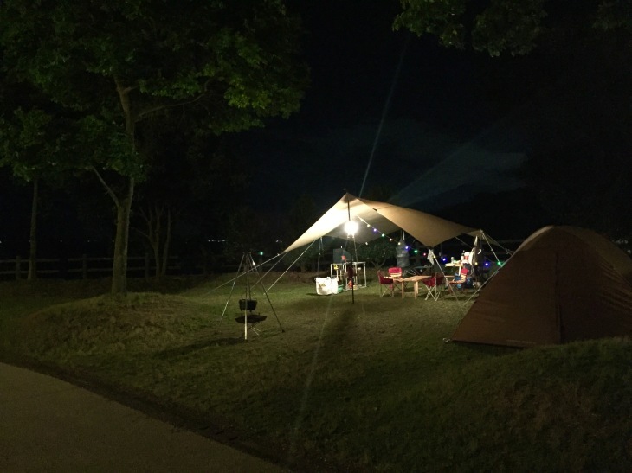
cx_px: 316
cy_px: 236
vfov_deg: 48.2
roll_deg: +0.1
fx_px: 529
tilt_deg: -0.8
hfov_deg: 61.7
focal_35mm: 29
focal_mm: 4.15
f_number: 2.2
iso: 1600
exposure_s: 1/15
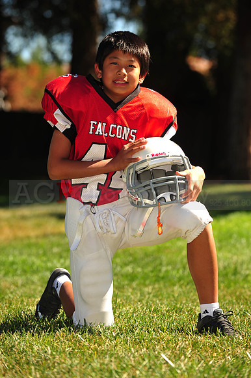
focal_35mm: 155
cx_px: 126
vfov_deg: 13.3
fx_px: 1623
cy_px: 189
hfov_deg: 8.8
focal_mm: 155
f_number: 4.5
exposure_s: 1/500
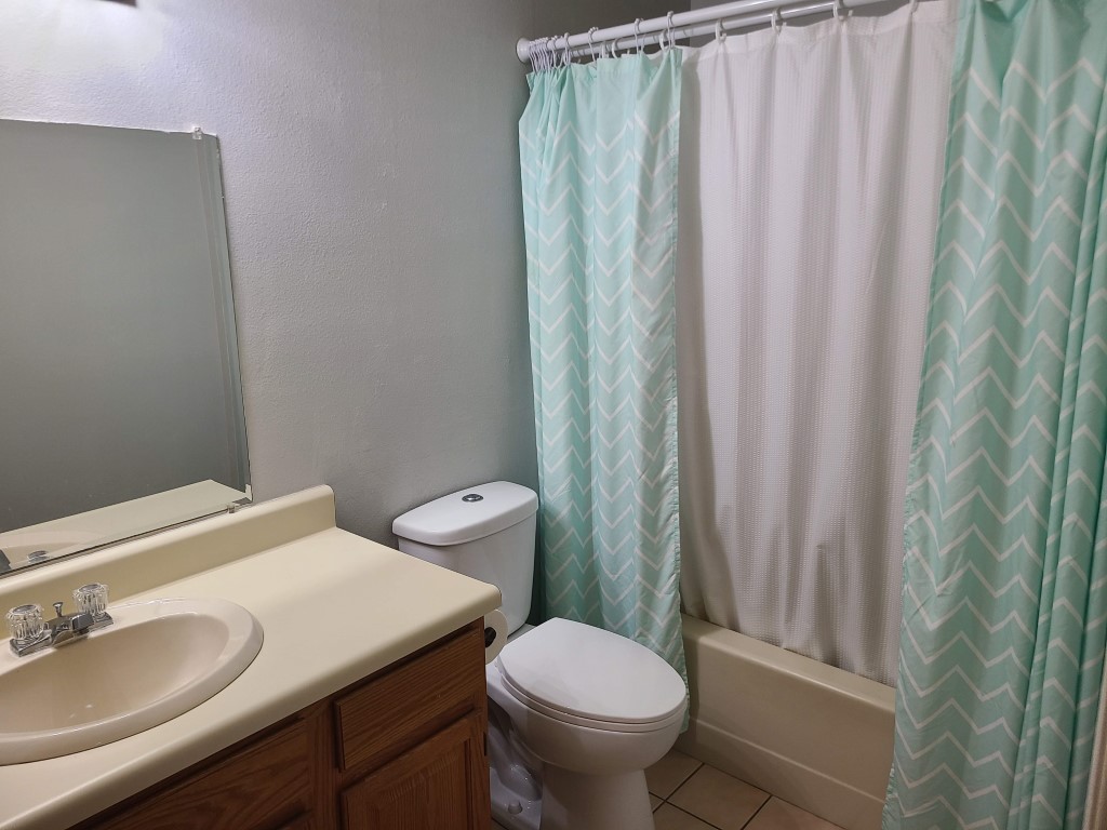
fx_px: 831
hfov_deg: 67.3
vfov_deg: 53.1
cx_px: 554
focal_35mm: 26
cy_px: 415
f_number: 1.8
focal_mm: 5.4
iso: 100
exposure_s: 1/60
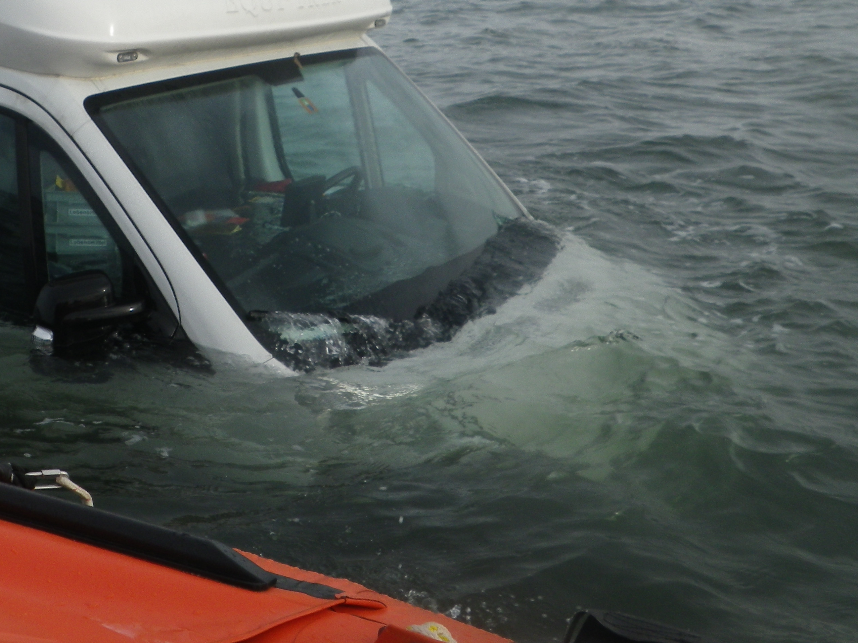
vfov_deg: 30.4
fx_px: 1165
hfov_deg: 38.8
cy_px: 159
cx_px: 164
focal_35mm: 47
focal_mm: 5
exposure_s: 1/400
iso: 80
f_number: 4.2
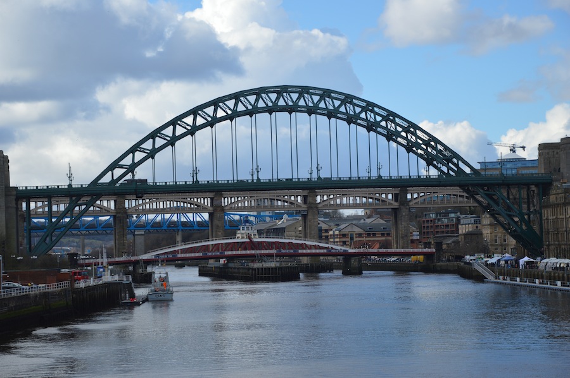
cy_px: 189
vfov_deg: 14.7
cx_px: 285
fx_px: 1471
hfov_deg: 21.9
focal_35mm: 93
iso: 110
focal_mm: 62
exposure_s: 1/500
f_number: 5.6
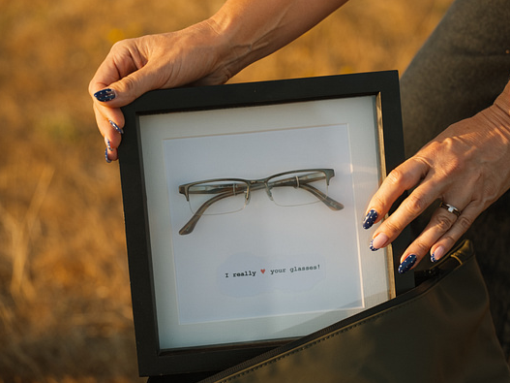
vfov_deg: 11.8
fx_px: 1856
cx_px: 286
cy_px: 193
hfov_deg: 15.6
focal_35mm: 126
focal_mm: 115
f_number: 4.5
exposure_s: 1/500
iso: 400
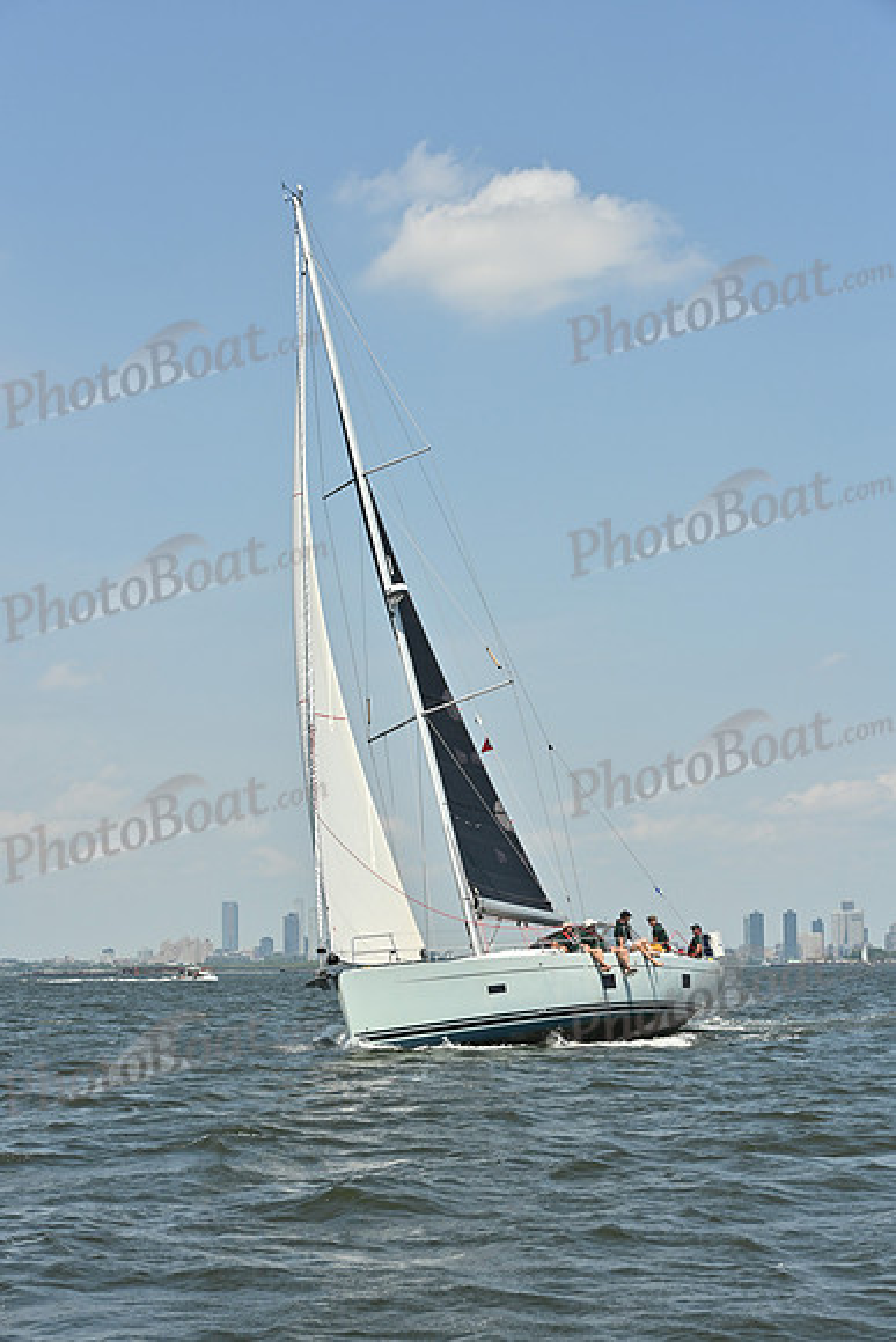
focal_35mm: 70
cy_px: 671
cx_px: 448
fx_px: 2612
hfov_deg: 19.5
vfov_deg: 28.8
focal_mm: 70
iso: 320
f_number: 9
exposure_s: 1/1250
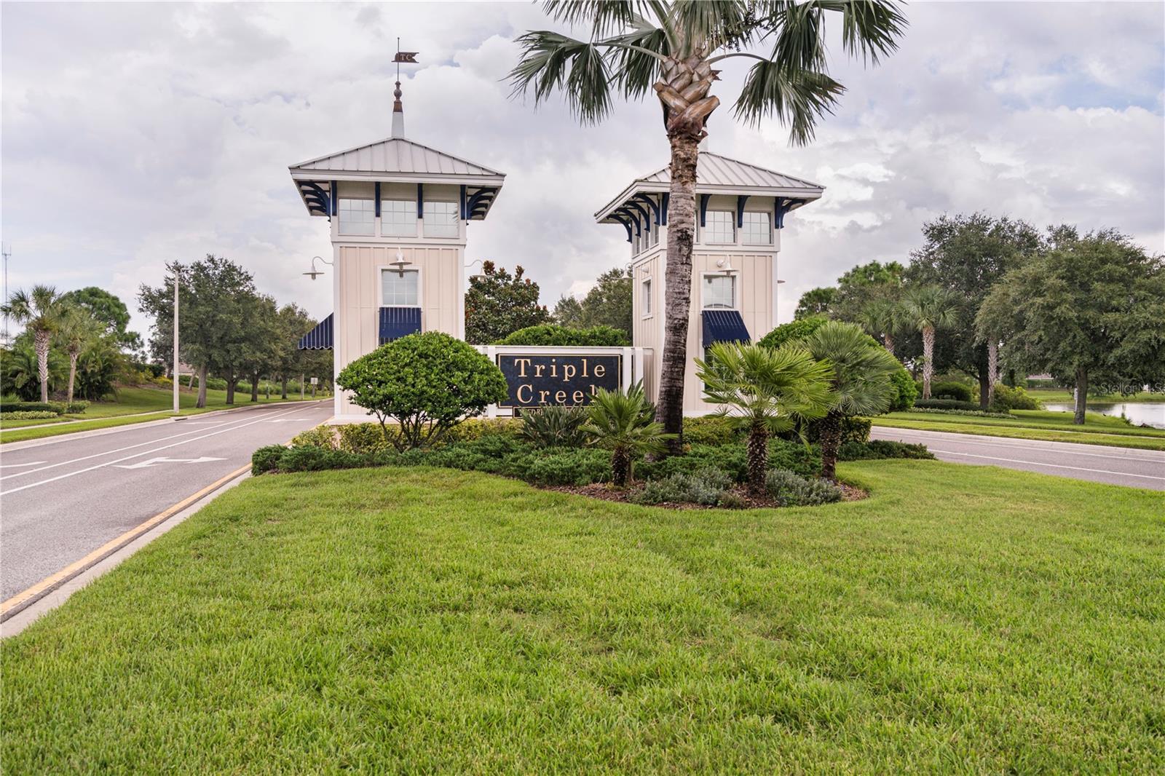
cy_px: 388
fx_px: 938
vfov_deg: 44.9
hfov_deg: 63.7
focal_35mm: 29
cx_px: 582
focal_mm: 29
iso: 100
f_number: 8
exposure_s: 1/60
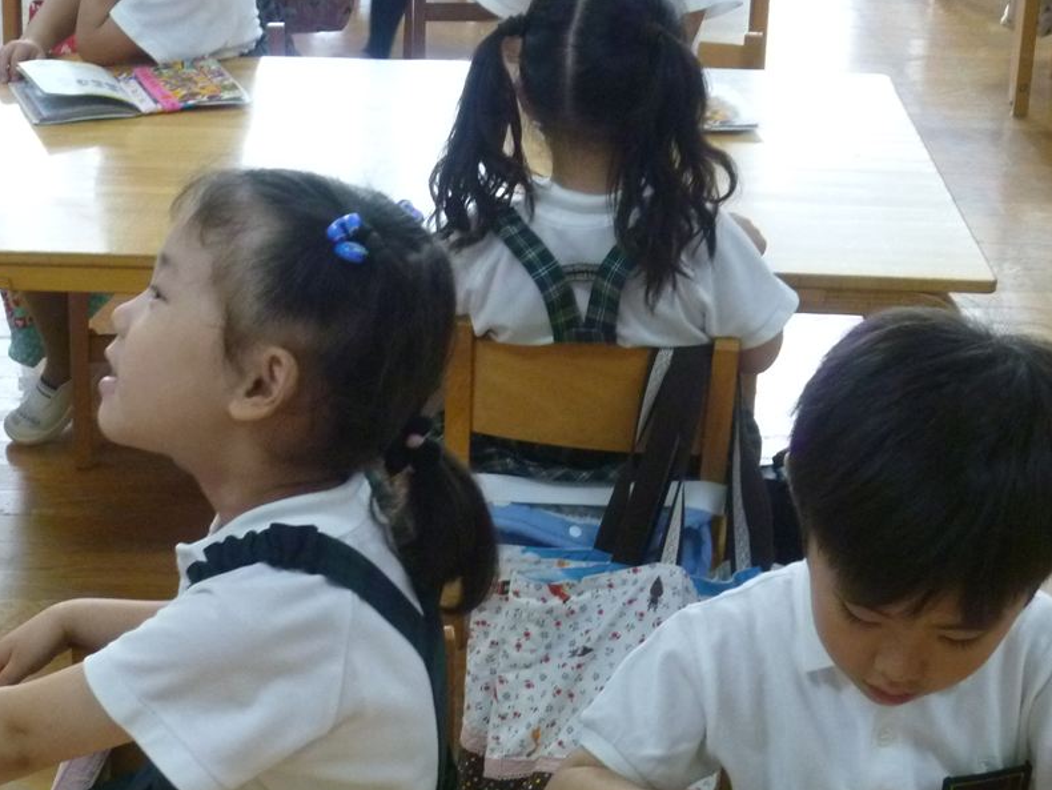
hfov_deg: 23.9
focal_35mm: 81
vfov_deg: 18.1
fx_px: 2462
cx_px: 306
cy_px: 589
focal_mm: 8.9
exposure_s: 1/30
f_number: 4
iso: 400
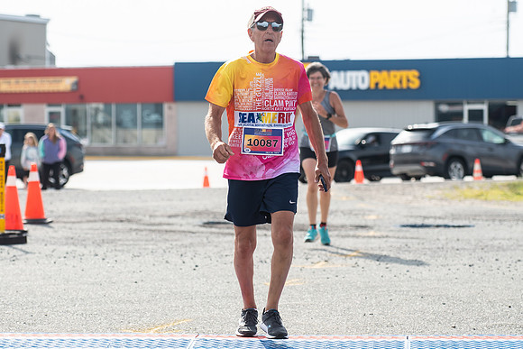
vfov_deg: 9.4
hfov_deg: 14.0
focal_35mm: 146
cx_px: 262
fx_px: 2123
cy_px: 123
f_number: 4.5
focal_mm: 100
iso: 250
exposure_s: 1/1600
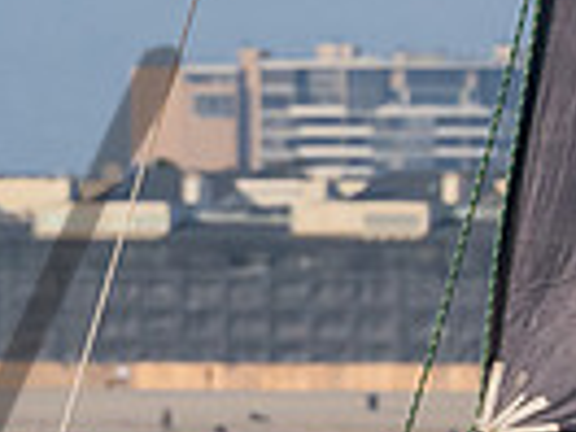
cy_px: 217
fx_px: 22364
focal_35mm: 1344
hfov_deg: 1.5
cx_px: 803
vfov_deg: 1.1
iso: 400
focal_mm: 200
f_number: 8
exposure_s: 1/640
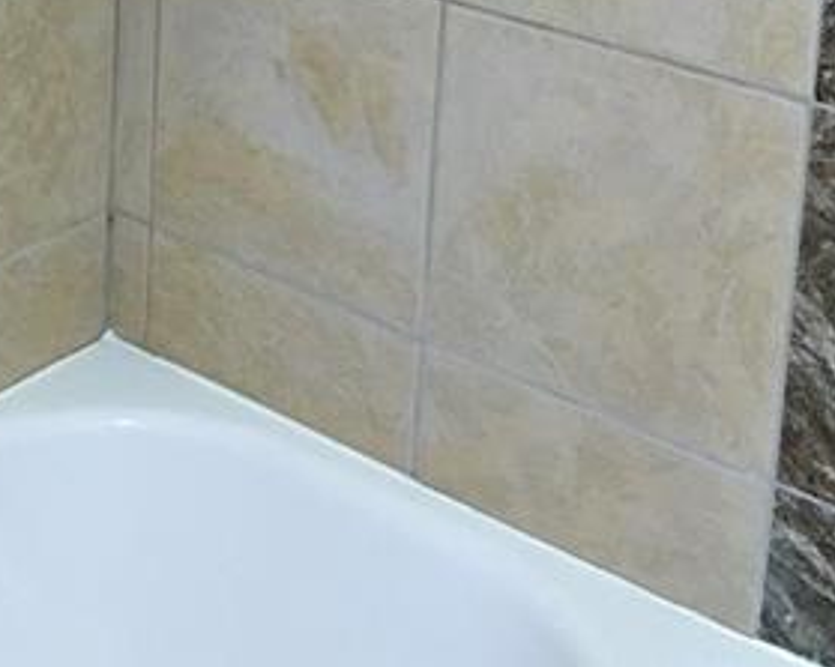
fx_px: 1927
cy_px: -233
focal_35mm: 78
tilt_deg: -10.7
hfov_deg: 23.8
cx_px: 99
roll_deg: -1.7
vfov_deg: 18.1
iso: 64
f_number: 2.2
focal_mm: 4.15
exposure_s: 1/15
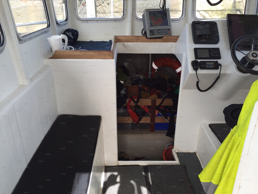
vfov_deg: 48.2
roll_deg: +1.3
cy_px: 97
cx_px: 129
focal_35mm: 29
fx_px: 216
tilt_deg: -23.2
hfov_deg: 61.7
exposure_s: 1/309
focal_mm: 4.15
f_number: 2.2
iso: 32
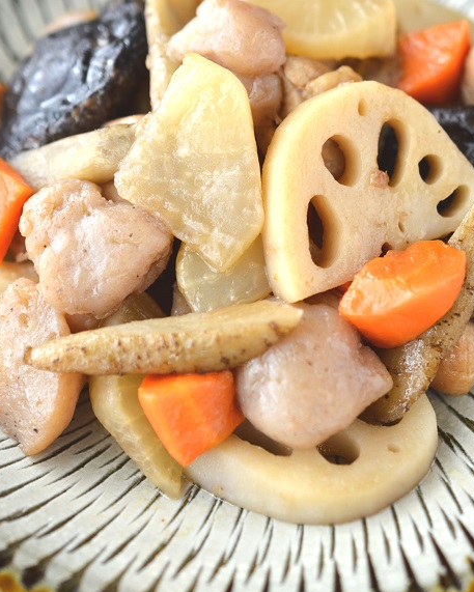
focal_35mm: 69
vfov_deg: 27.5
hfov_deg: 22.2
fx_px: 1210
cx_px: 237
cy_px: 247
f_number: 3.5
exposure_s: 1/60
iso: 200
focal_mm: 40
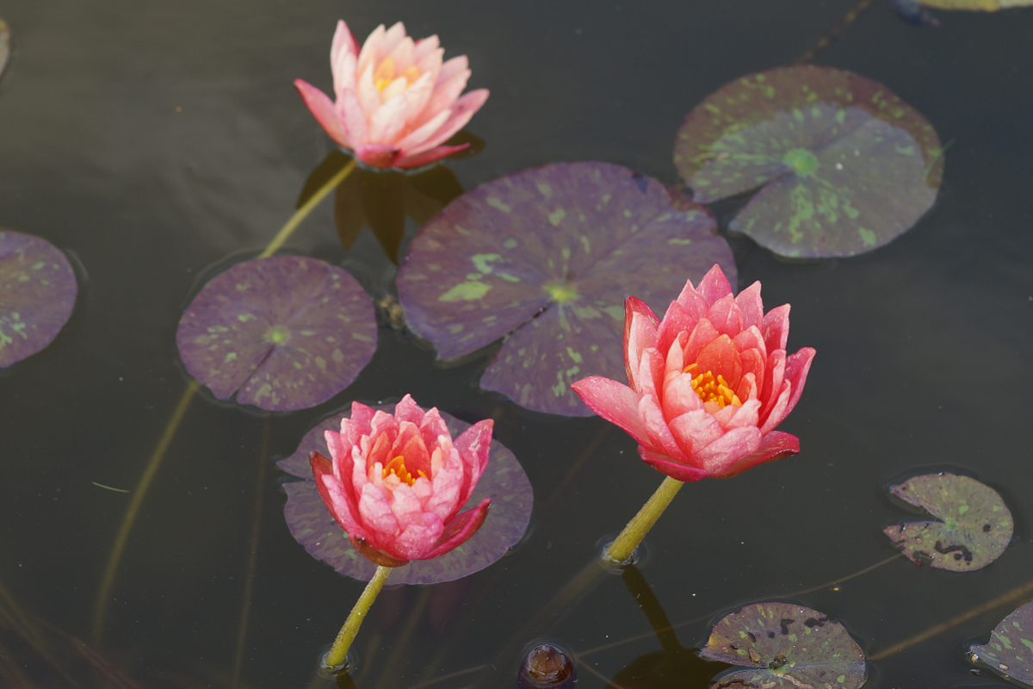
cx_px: 516
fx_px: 4304
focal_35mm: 150
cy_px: 344
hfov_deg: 13.7
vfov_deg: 9.1
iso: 100
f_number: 4
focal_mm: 100
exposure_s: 1/160
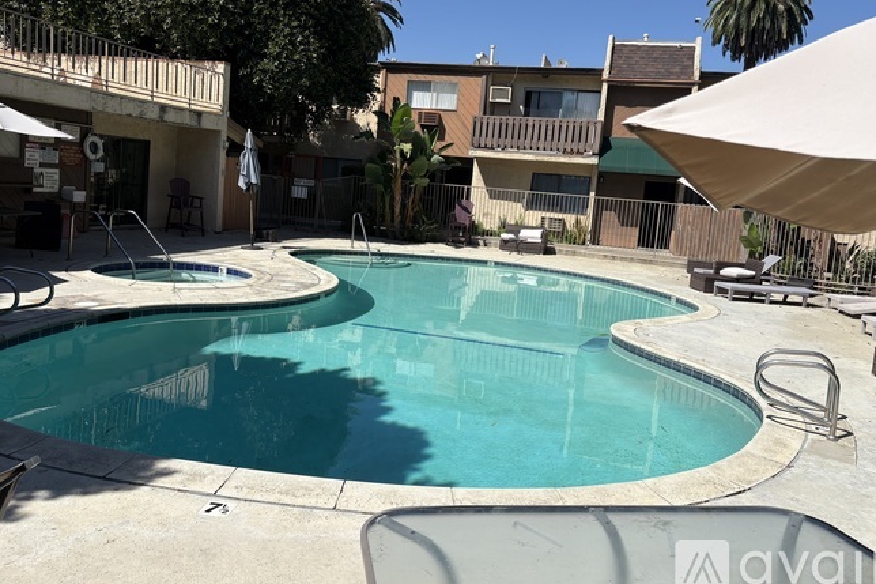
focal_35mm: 28
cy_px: 255
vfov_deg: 46.3
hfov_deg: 65.5
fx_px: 681
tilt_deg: -6.1
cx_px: 441
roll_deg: -4.7
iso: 50
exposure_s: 1/4950
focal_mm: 5.96
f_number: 1.6
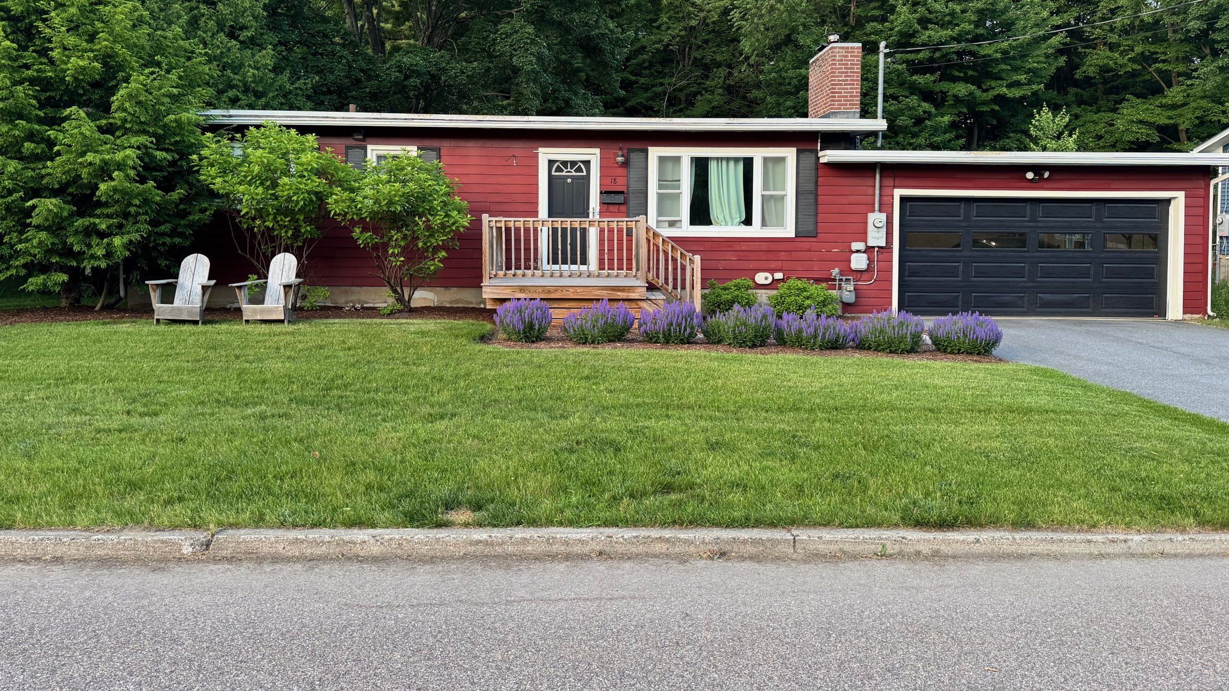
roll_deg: -0.8
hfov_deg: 69.9
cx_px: 612
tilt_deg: -1.7
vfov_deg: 42.5
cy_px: 256
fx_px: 880
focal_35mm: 27
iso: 200
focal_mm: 6.76
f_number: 1.78
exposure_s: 1/120
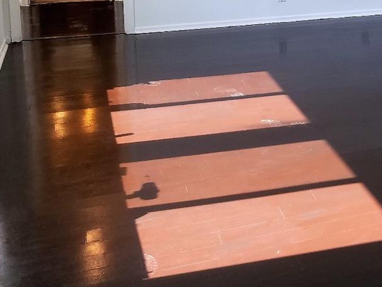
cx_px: 432
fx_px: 706
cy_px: -36
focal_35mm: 64
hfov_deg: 27.4
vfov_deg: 21.6
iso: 64
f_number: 1.7
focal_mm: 4.2
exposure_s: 1/120
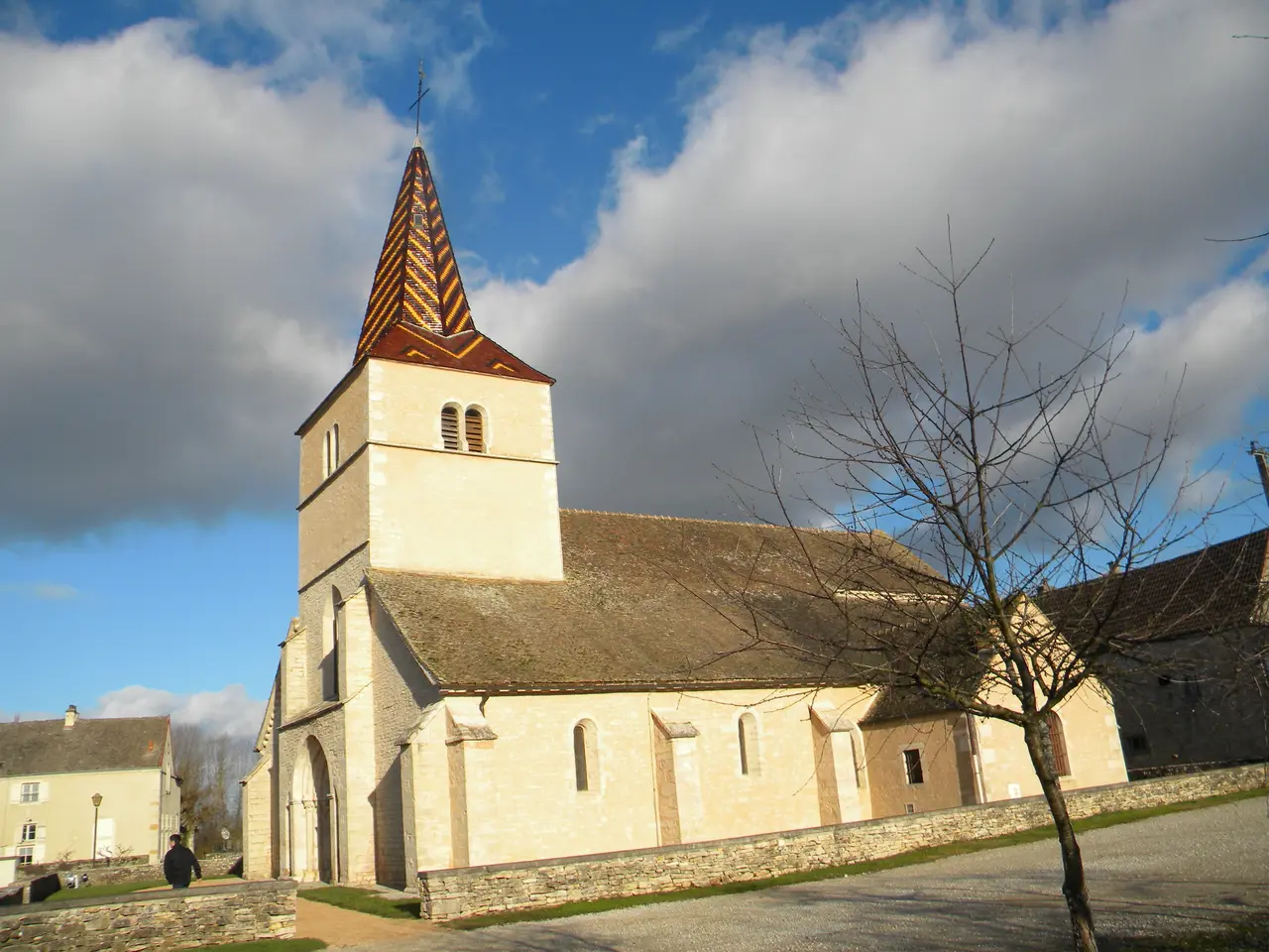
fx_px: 1026
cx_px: 634
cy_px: 476
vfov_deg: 49.7
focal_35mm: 28
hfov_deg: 63.4
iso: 80
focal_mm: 5
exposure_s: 1/266
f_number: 7
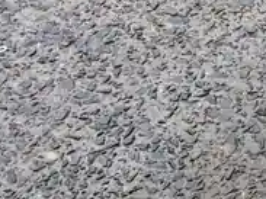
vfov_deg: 7.4
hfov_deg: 9.5
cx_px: 577
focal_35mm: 191
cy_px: -206
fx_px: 1467
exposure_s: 1/141
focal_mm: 4.28
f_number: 2.4
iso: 50
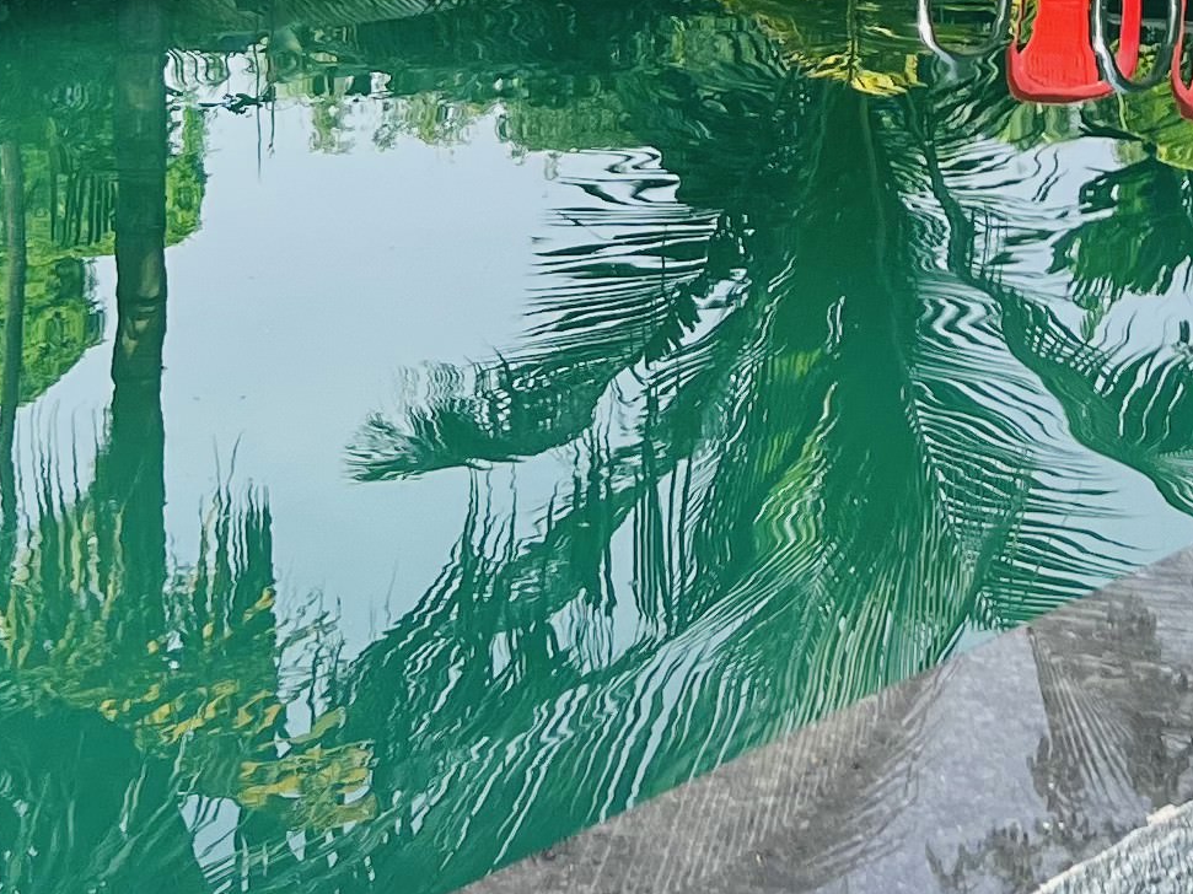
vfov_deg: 13.0
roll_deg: -1.2
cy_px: -411
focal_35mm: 108
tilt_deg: -2.9
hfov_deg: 18.0
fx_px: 3722
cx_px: 1023
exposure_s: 1/1159
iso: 50
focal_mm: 5.7
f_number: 1.5
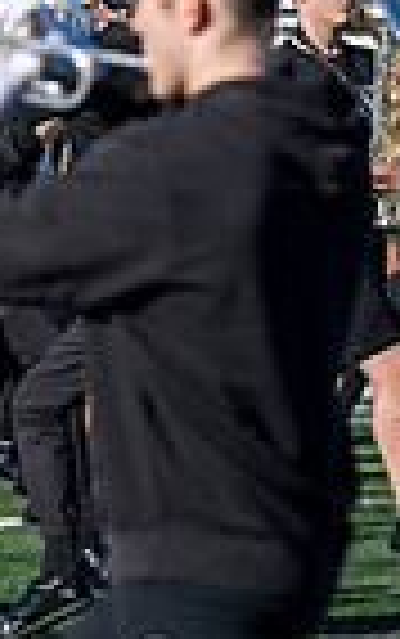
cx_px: 984
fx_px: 10131
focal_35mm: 582
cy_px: 88
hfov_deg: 2.2
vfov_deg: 3.6
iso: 160
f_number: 4
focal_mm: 140
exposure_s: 1/2000
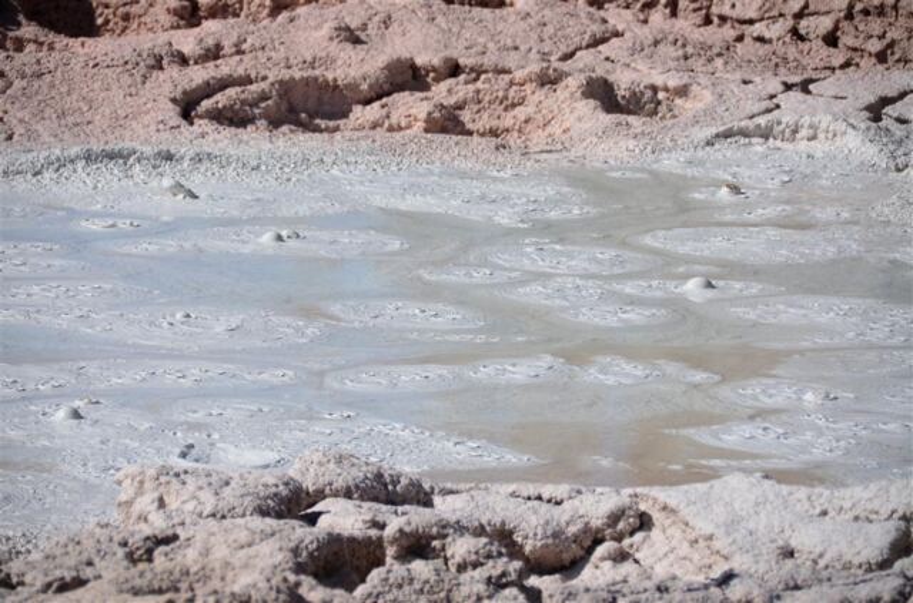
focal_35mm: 225
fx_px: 5691
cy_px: 302
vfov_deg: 6.1
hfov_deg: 9.2
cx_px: 456
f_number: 6.3
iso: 200
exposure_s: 1/2500
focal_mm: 150
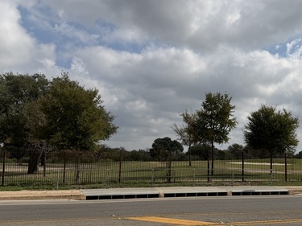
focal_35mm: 41
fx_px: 358
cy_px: 116
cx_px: 193
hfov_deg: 45.3
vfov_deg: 35.1
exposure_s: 1/11905
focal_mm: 6.76
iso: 80
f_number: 1.78
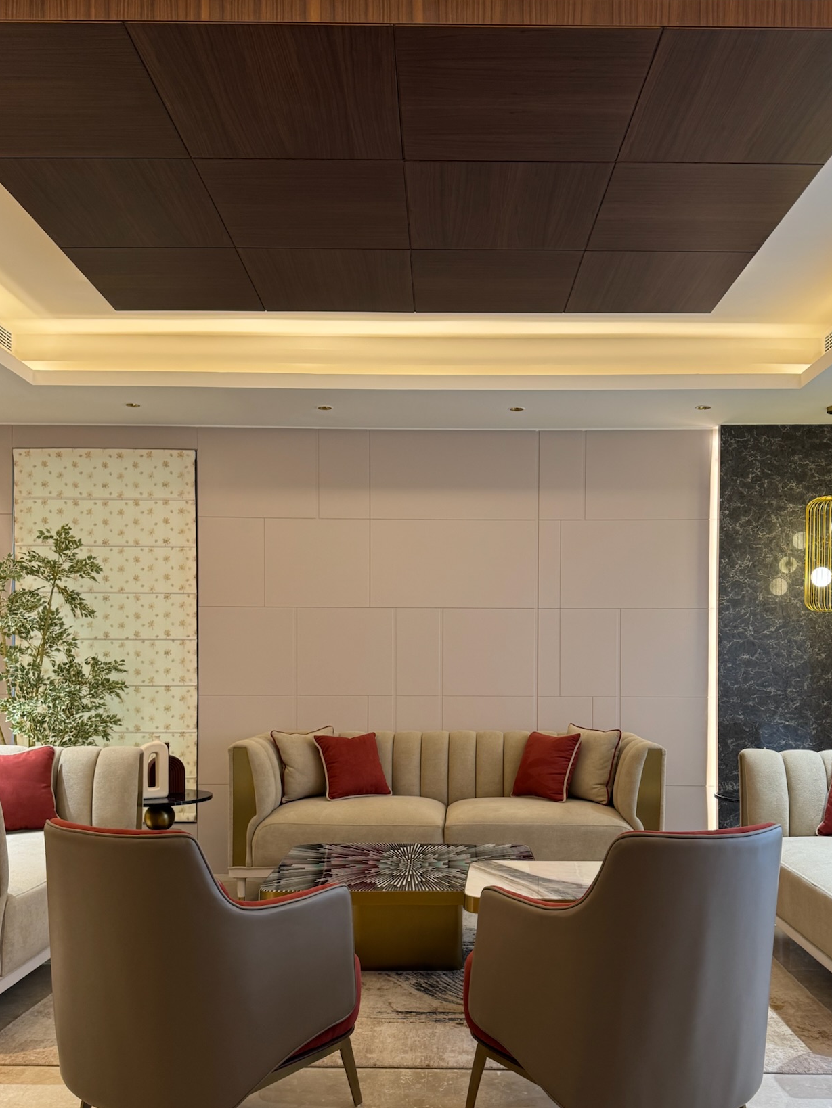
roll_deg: +0.0
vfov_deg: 59.4
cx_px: 452
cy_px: 667
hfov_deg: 46.8
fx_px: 961
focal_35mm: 30
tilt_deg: -0.3
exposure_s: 1/50
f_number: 1.78
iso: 160
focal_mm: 6.76
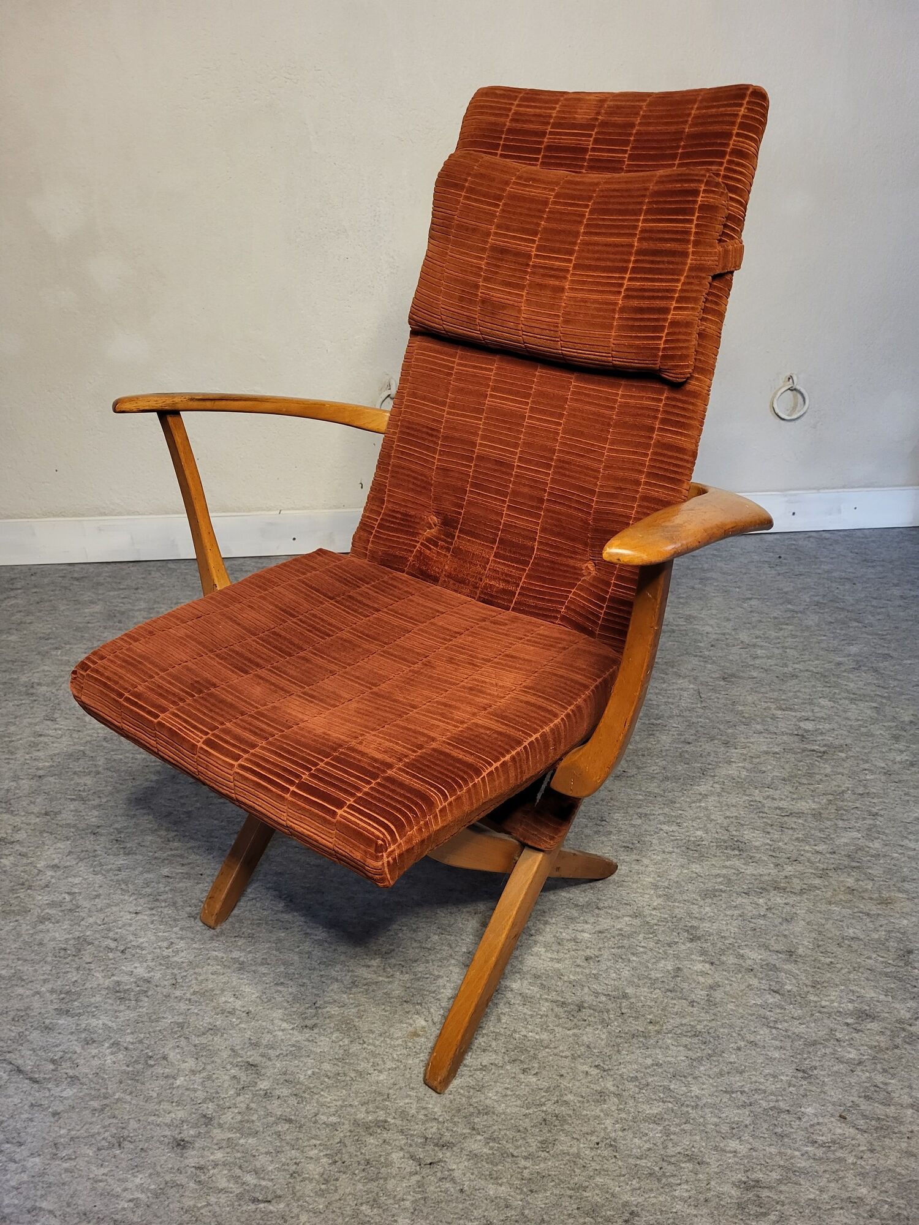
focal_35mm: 26
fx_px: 920
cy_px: 612
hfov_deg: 53.1
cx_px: 460
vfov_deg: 67.3
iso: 320
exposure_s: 1/50
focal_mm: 5.4
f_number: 1.8
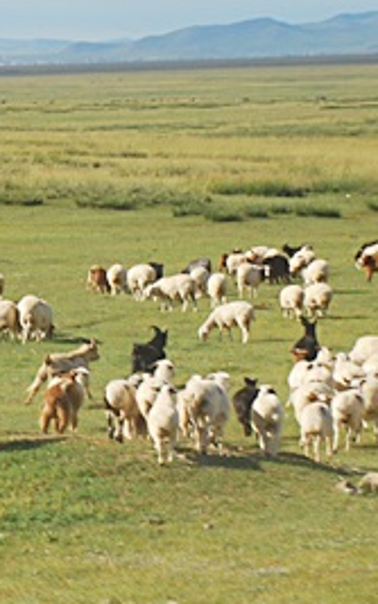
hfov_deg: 5.6
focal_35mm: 229
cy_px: 210
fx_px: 3773
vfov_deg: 9.2
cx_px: -419
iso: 100
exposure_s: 1/320
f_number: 6.3
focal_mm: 50
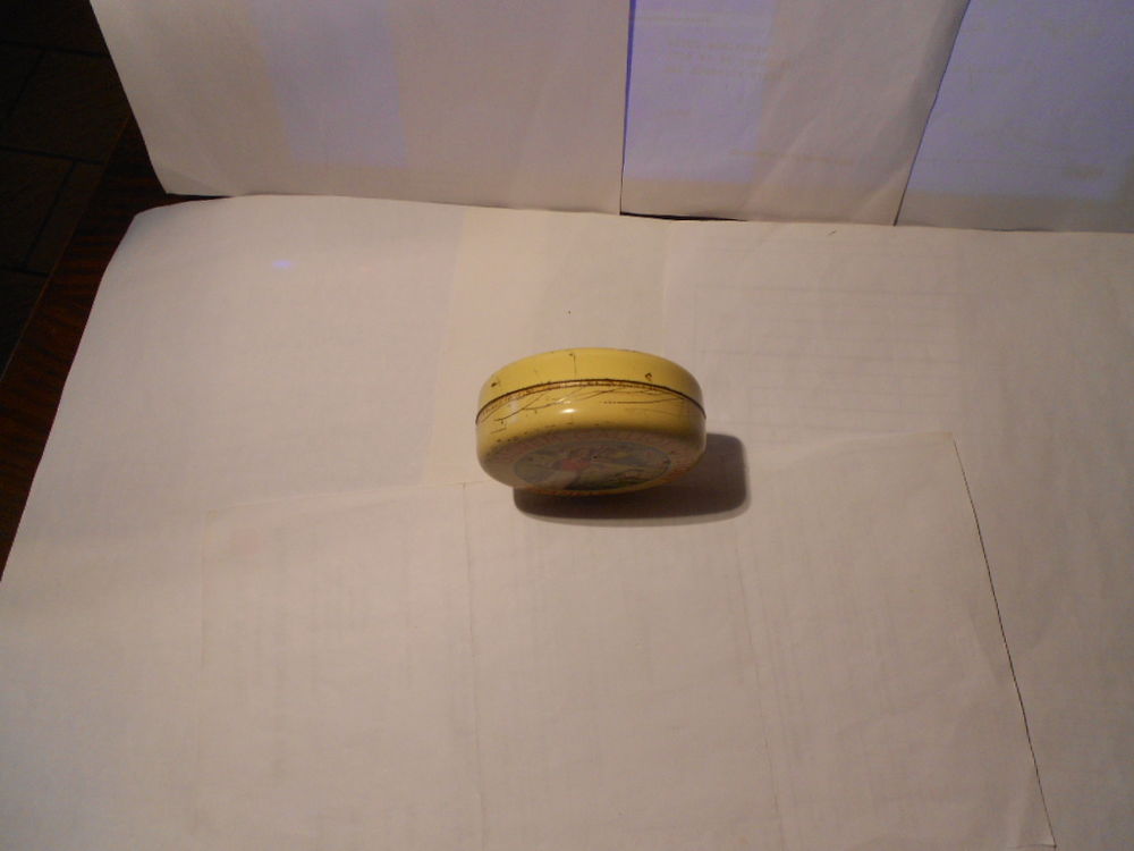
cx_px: 567
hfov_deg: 67.3
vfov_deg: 53.1
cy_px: 426
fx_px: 852
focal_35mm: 26
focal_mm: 4.6
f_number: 3.2
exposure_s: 1/30
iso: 125
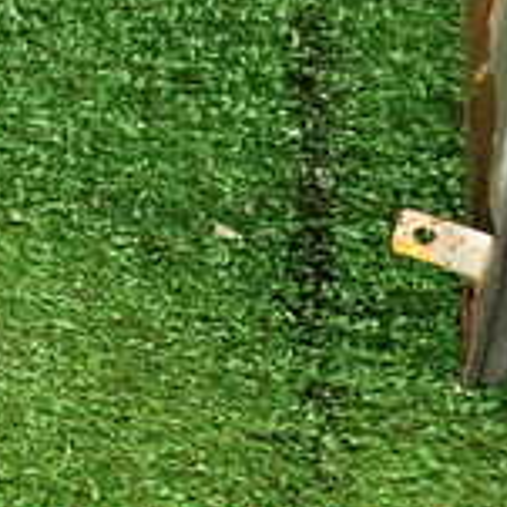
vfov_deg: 18.3
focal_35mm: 88
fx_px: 1458
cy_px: -165
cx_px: -279
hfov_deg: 17.5
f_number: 2
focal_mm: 4.5
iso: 200
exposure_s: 1/30
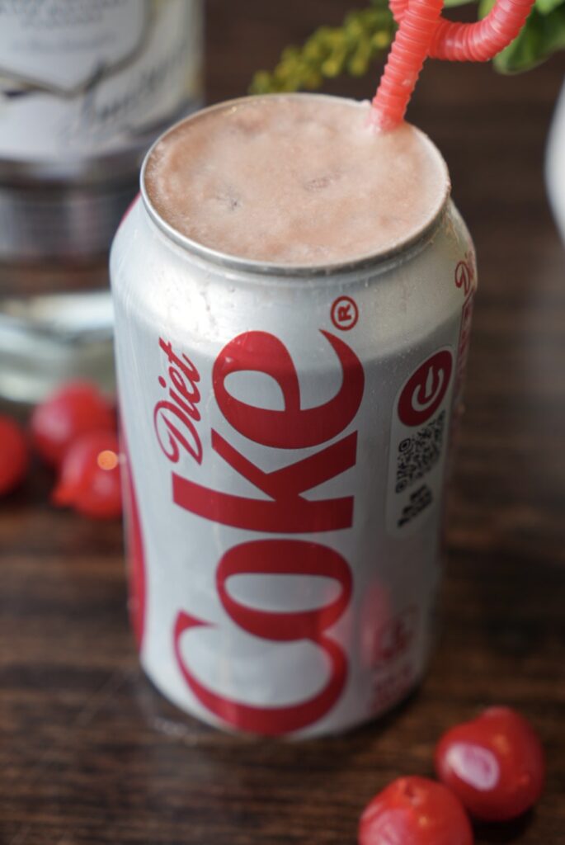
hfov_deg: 23.1
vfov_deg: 34.0
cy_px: 422
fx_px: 1381
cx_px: 282
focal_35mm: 59
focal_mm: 39.2
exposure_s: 1/100
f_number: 3.2
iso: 100
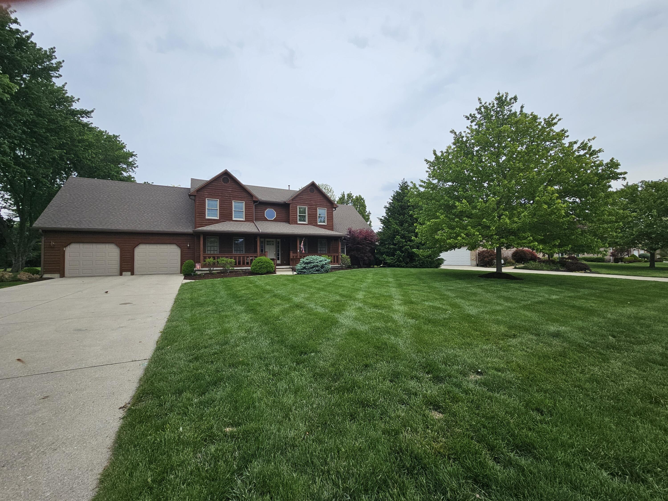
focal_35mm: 13
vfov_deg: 89.9
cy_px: 250
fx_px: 251
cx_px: 334
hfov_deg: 106.2
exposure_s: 1/2635
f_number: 2.2
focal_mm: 2.2
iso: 50
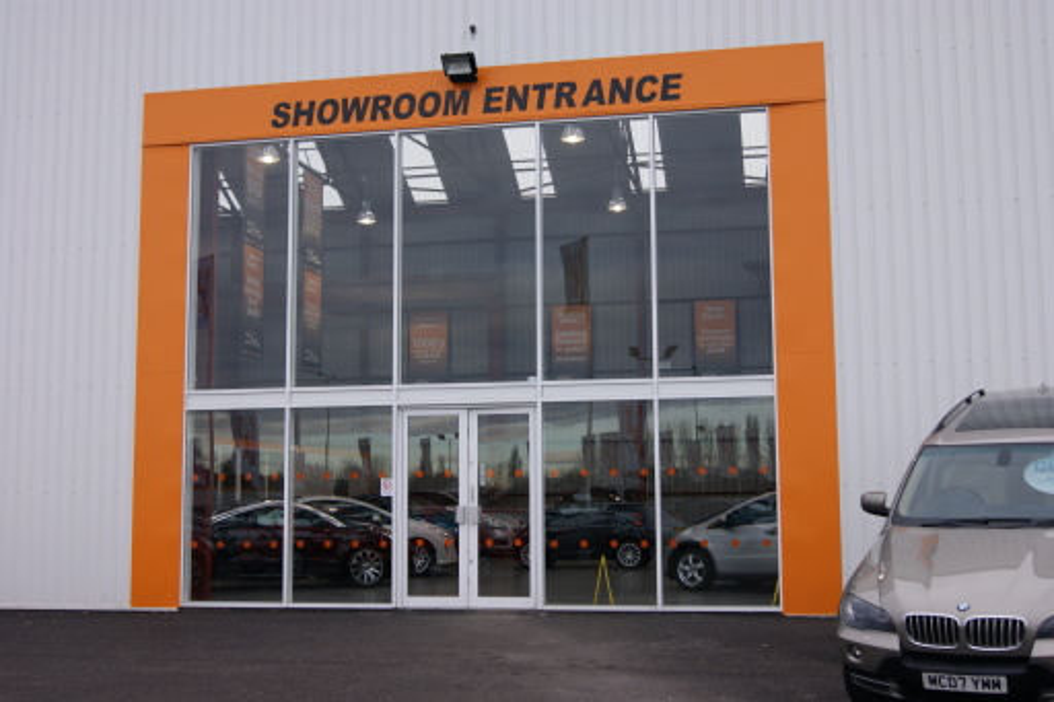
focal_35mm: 42
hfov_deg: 46.4
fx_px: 1229
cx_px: 527
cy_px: 351
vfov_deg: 31.9
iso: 100
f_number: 7.1
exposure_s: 1/60
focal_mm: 28
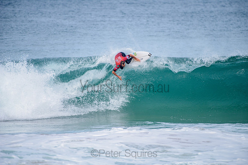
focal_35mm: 500
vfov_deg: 2.8
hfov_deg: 4.1
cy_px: 82
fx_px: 3445
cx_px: 124
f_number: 5.6
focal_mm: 500
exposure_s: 1/2000
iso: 250
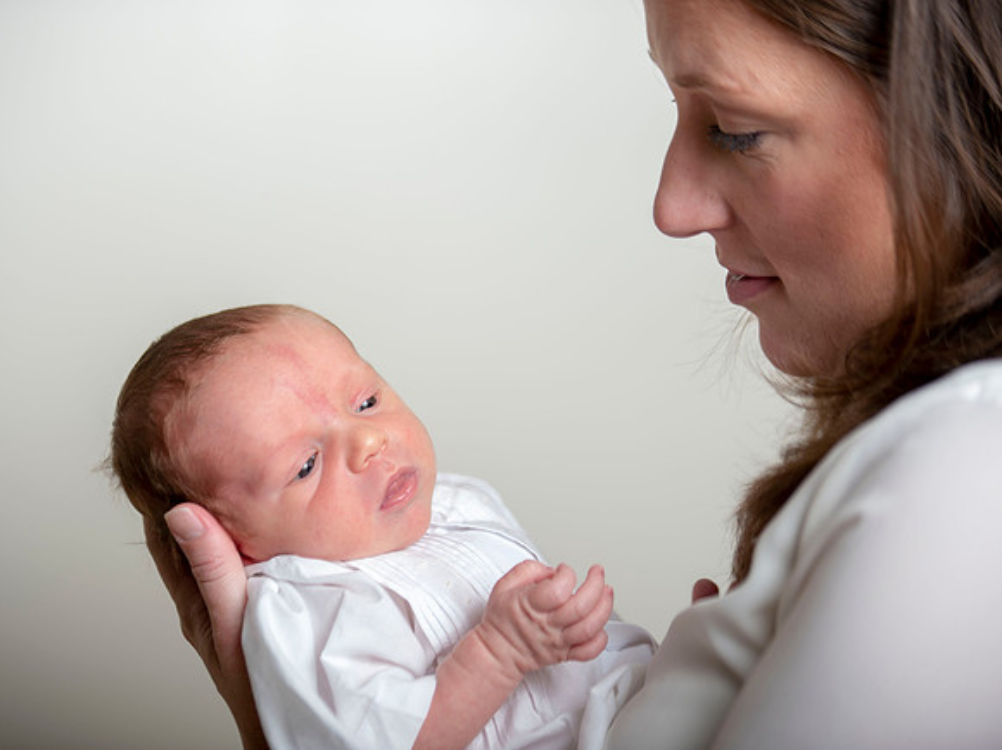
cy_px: 375
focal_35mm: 125
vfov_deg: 11.8
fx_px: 3629
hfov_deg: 15.7
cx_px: 438
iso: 80
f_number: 2.8
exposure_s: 1/200
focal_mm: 116
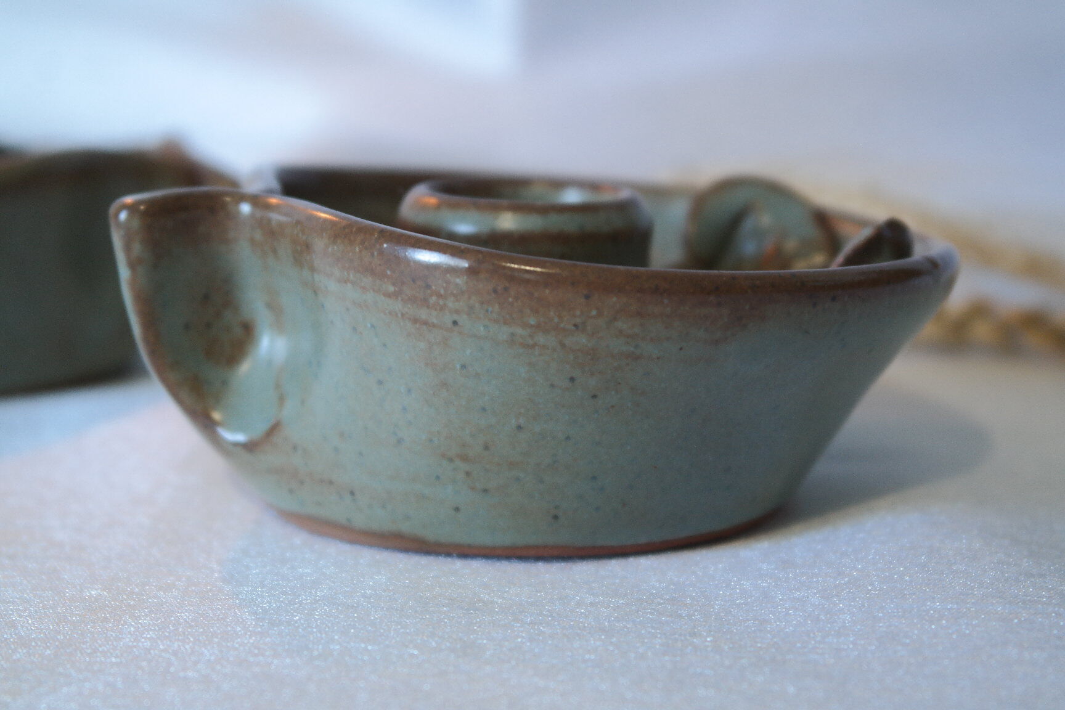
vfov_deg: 17.7
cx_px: 532
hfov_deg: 26.3
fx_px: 2278
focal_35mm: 77
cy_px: 355
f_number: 5.6
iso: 800
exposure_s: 1/30
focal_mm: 50
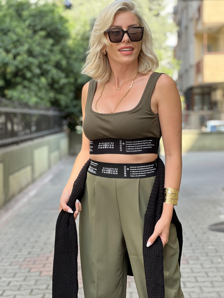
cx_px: 112
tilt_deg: -0.5
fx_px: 664
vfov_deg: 25.3
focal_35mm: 77
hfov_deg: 19.1
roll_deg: +0.6
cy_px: 149
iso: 50
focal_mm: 9
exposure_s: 1/121
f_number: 2.8
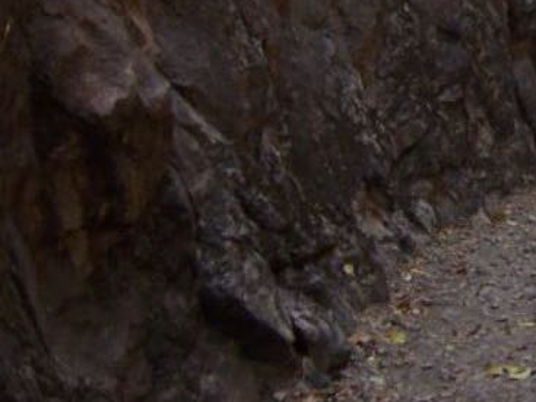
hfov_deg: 19.8
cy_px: -67
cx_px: 719
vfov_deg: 15.8
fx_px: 1393
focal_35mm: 90
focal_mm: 5.5
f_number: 3.4
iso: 80
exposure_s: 1/125
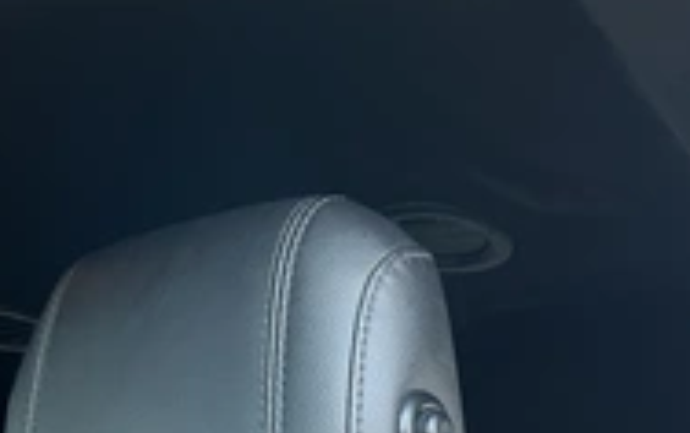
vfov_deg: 19.6
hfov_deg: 32.3
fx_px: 1186
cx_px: 422
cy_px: 503
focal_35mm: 63
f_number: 1.8
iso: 25
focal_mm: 3
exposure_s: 1/122
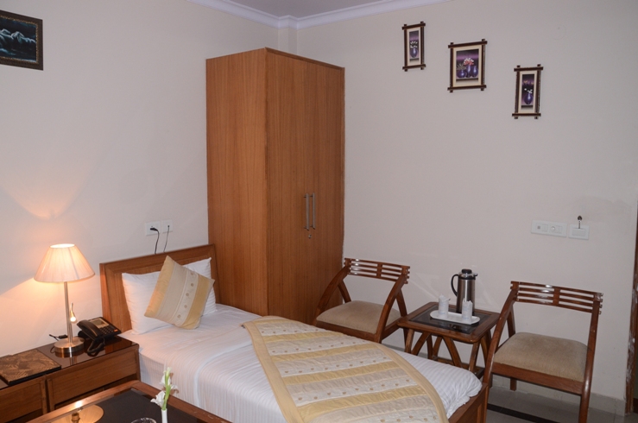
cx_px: 319
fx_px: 478
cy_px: 212
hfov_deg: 67.5
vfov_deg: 47.8
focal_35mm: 27
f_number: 5.6
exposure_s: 1/60
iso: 1000
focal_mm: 18
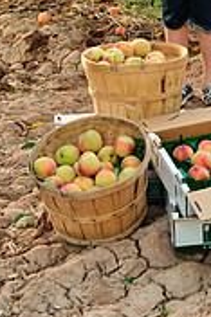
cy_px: -67
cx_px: 250
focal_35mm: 133
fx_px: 1172
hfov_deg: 10.1
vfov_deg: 14.9
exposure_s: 1/80
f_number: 6.3
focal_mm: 52
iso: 400
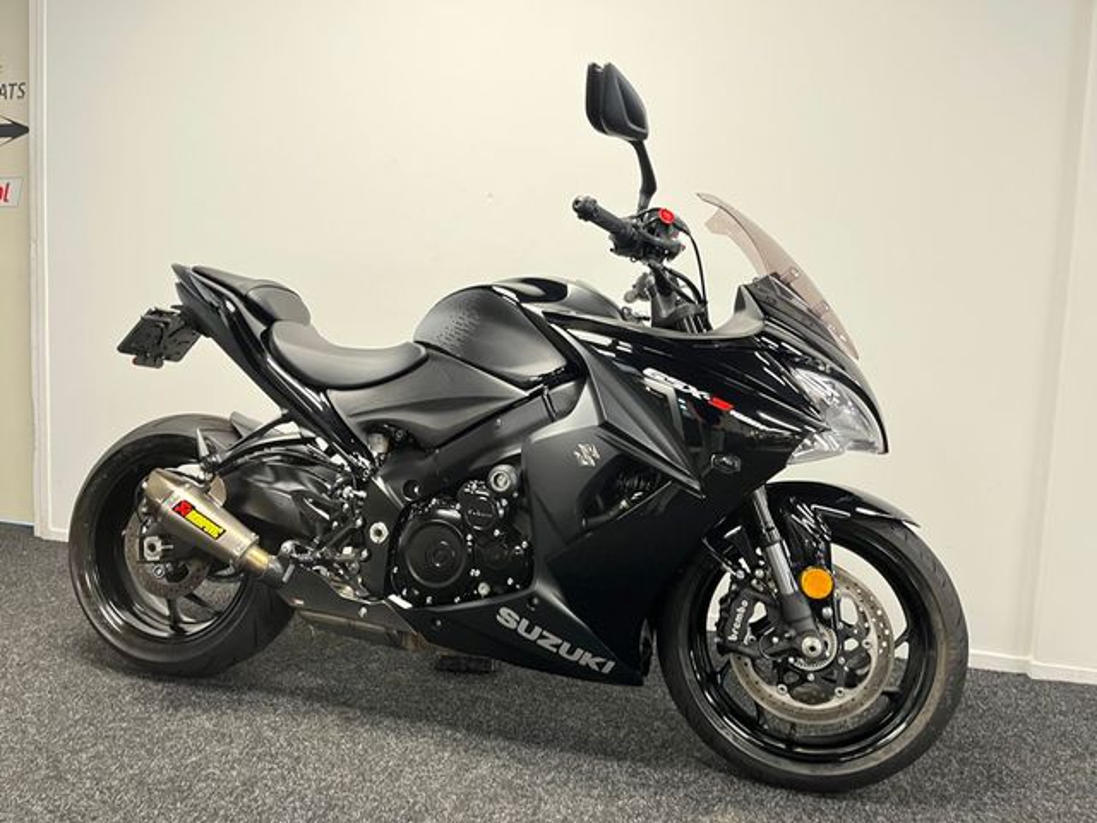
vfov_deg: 53.1
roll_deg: -1.5
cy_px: 412
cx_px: 548
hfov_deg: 67.3
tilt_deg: -5.1
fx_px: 824
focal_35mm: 26
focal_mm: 5.1
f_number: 1.6
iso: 500
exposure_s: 1/50
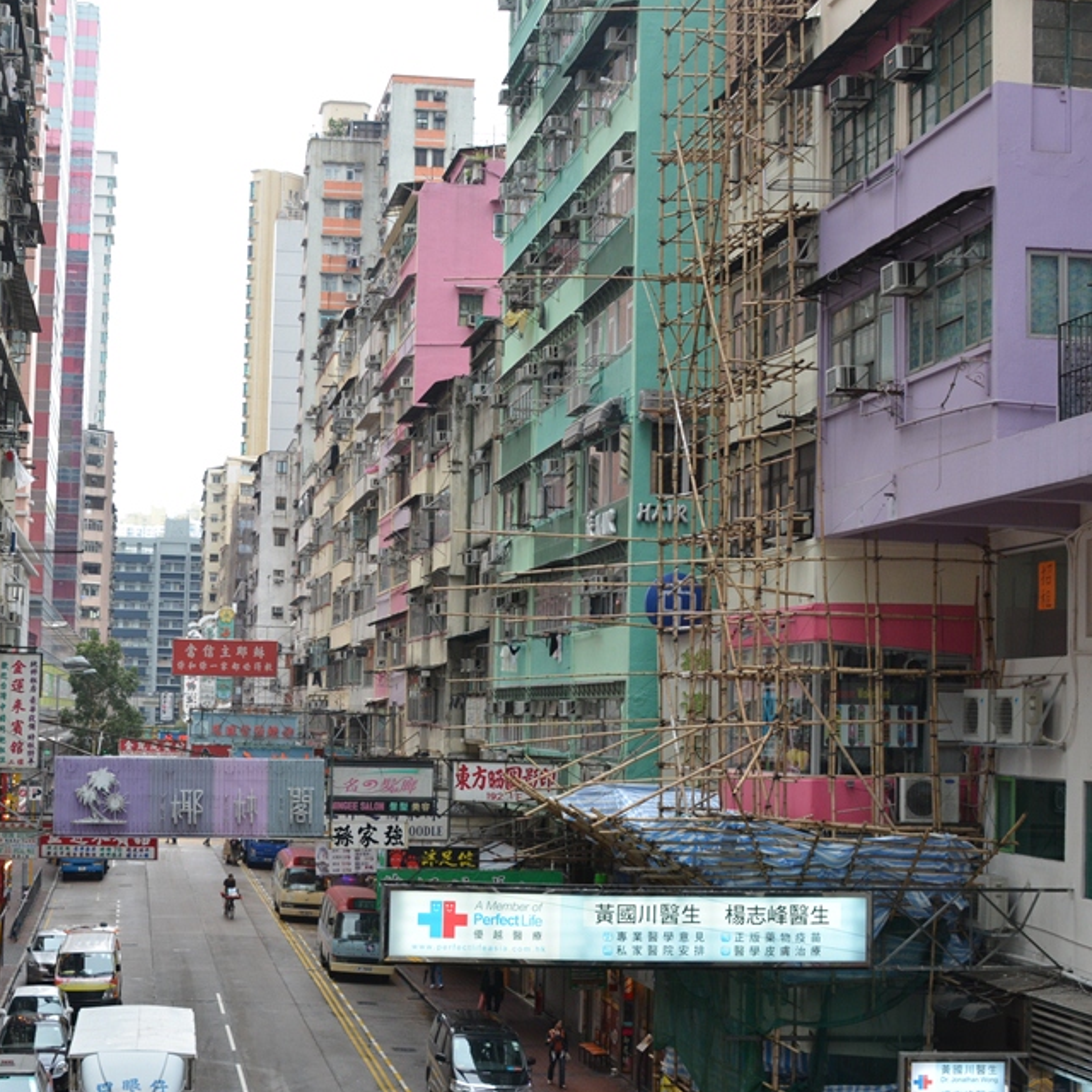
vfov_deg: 30.0
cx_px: 367
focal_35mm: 57
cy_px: 573
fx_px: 2034
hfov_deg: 29.8
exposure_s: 1/100
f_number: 5
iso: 400
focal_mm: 28
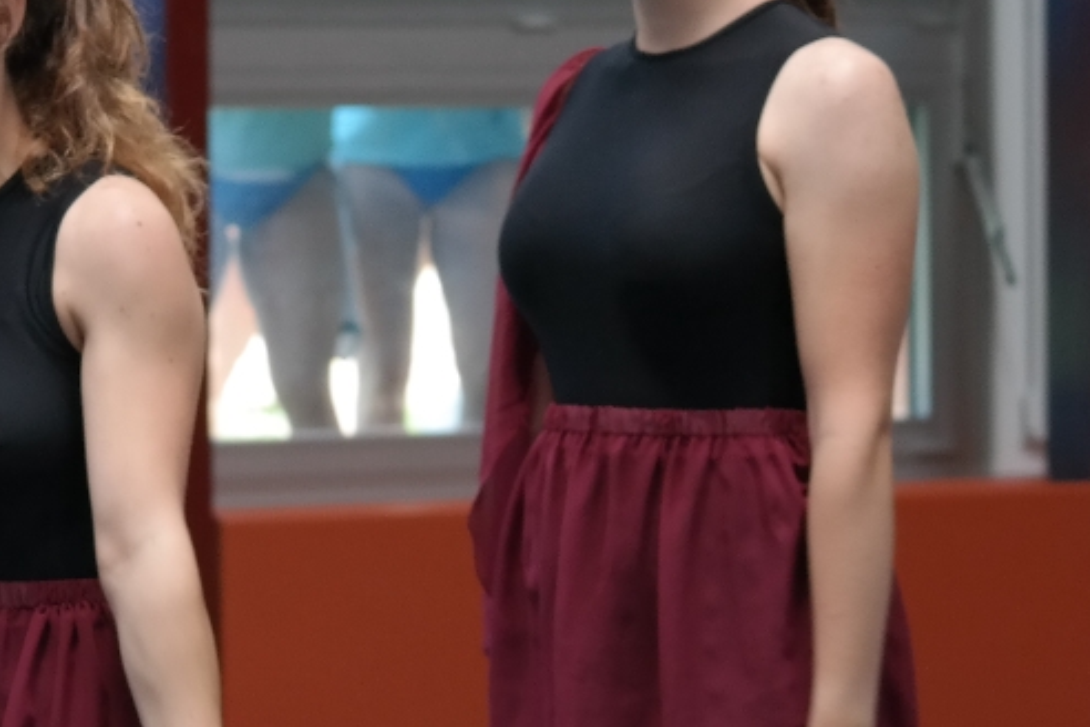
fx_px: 10536
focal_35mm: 348
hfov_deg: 5.9
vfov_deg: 3.9
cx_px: -357
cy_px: 492
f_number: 4.5
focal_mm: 70
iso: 400
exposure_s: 1/100
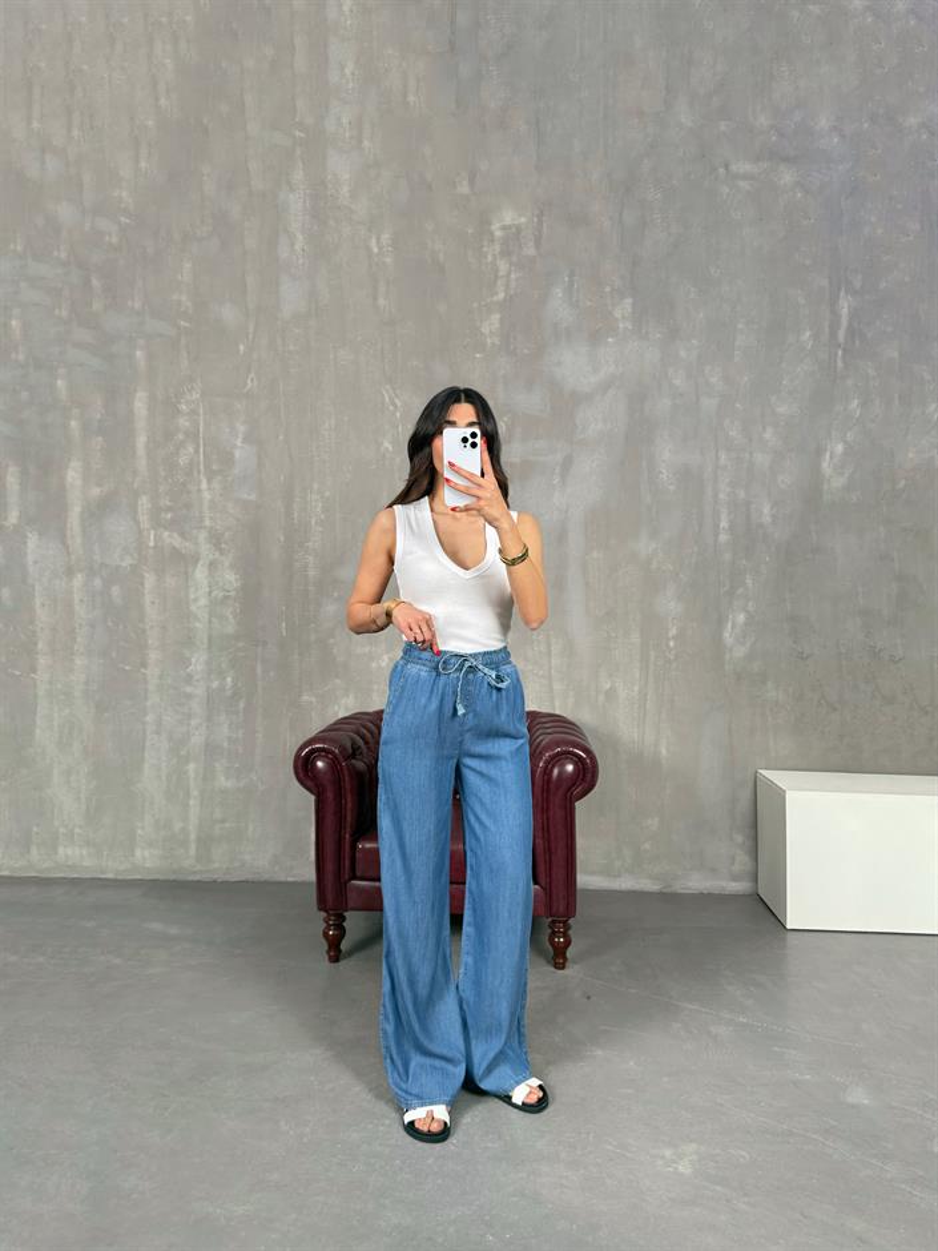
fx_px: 867
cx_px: 469
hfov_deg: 56.8
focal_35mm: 24
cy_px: 626
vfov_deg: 71.6
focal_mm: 6.76
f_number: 1.78
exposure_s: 1/121
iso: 160
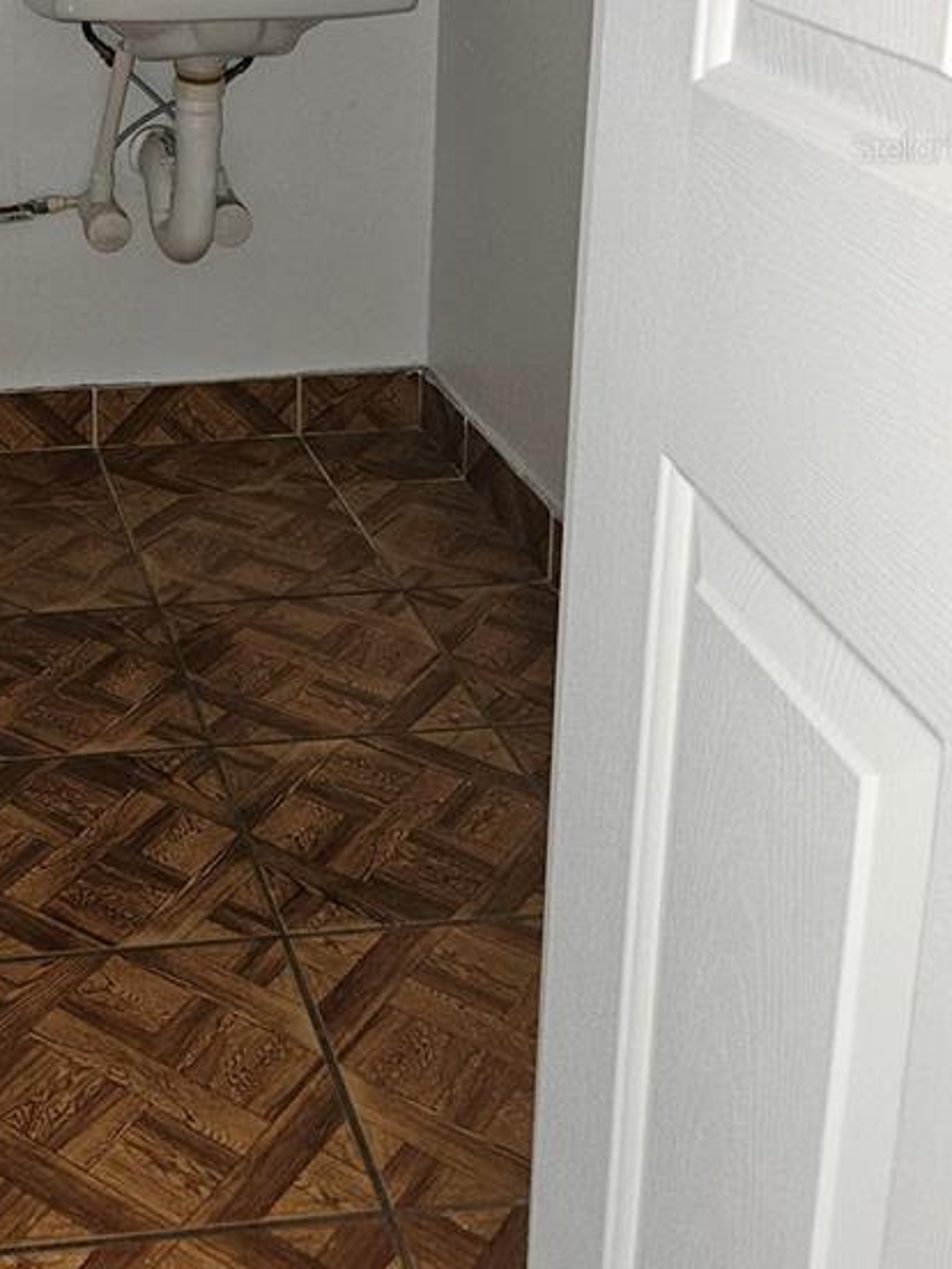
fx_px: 1833
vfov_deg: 36.1
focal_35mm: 50
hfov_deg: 27.3
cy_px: 147
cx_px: -18
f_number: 1.8
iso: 100
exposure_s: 1/30
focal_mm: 5.4
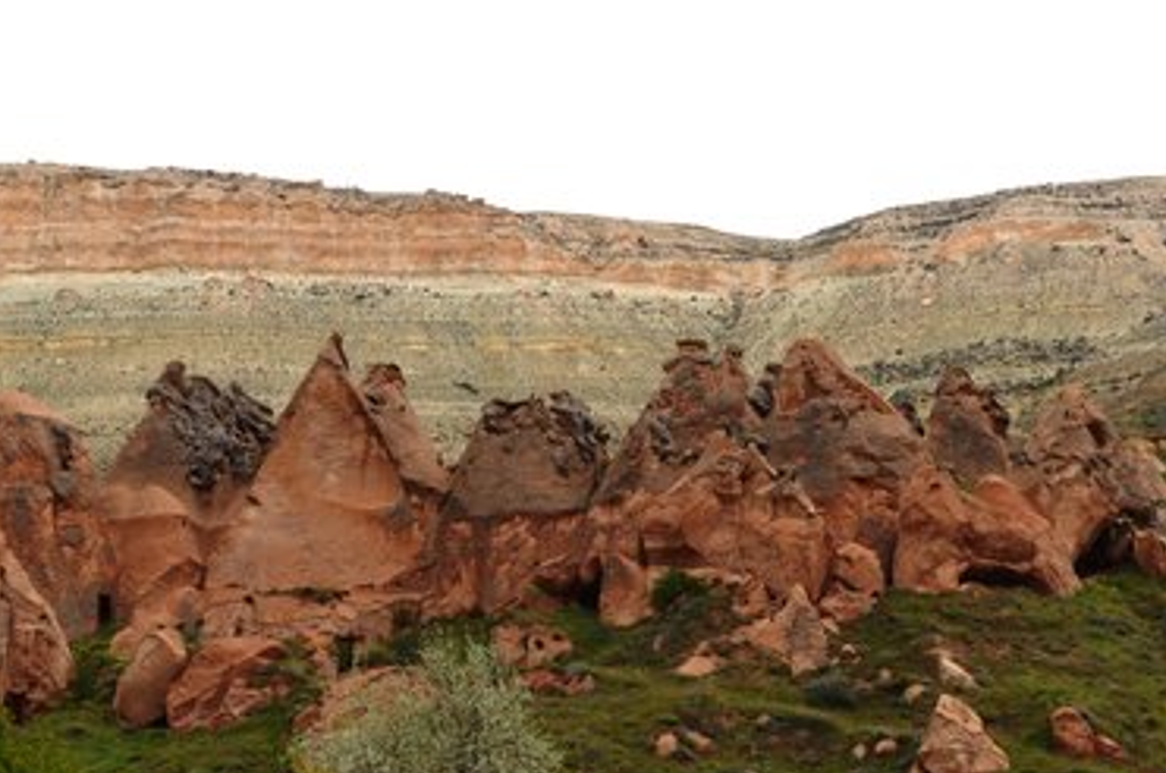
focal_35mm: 84
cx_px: 594
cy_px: 379
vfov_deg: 16.2
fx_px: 2716
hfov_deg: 24.2
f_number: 11
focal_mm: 52
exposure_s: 1/200
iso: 100
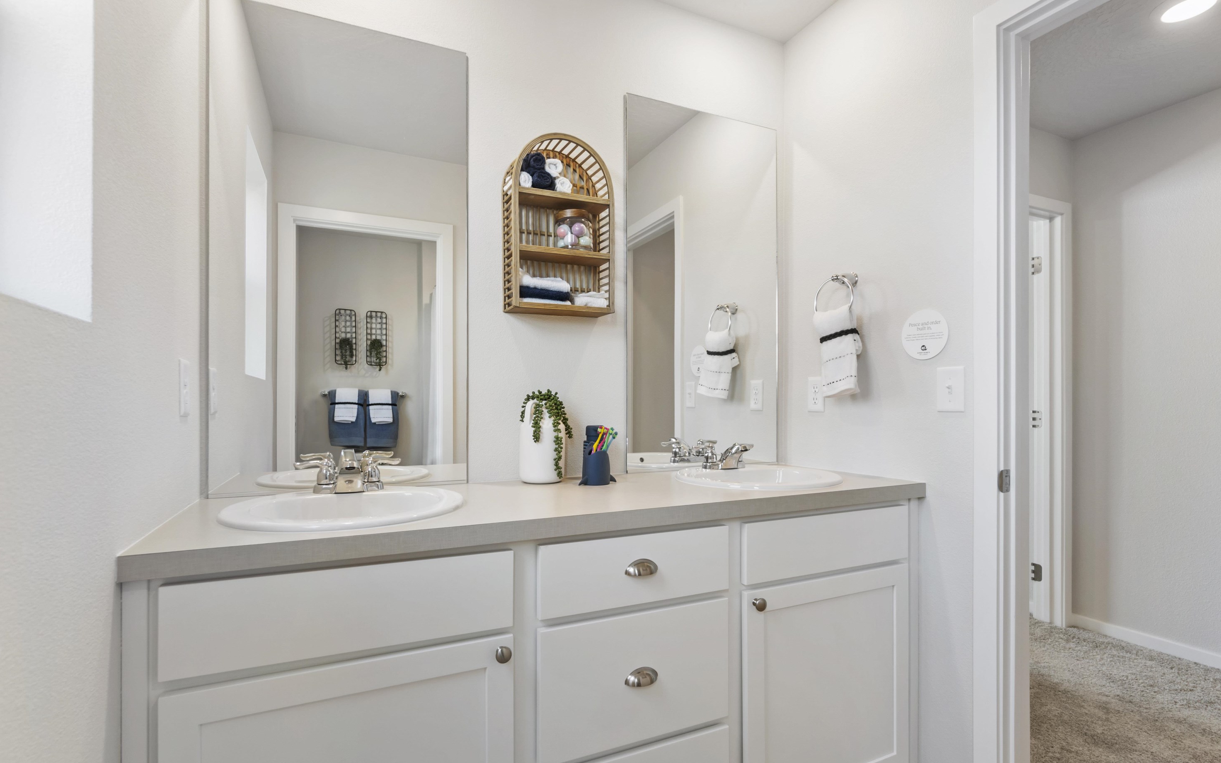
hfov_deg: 97.8
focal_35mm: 16
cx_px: 603
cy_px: 418
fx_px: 532
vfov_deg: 71.1
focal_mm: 10
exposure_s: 1/30
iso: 400
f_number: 4
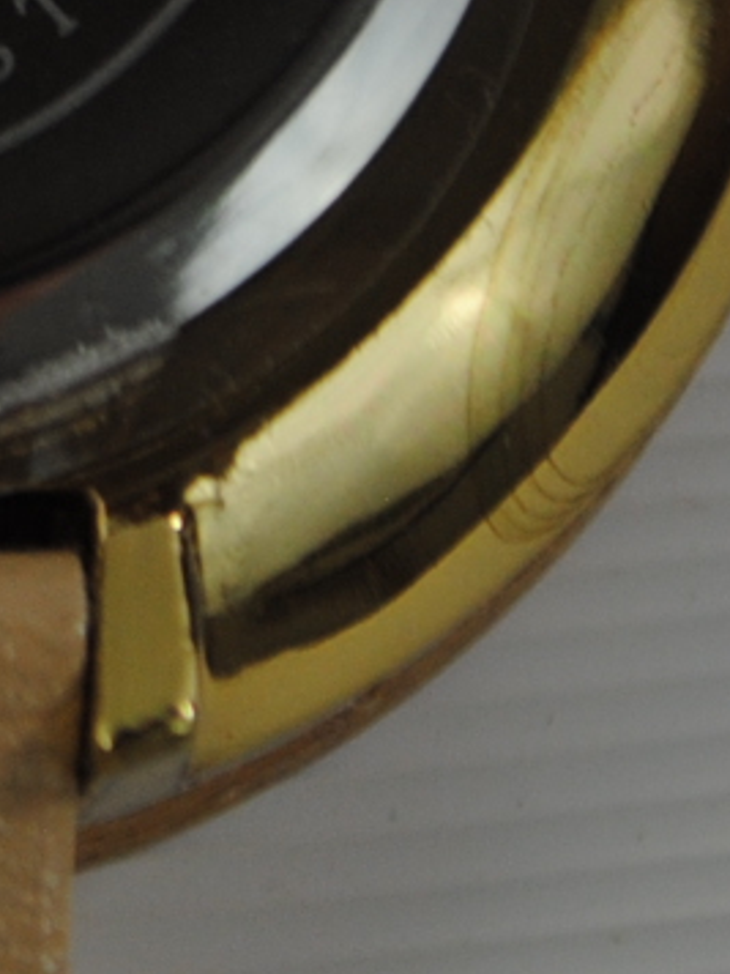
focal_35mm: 432
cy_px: -394
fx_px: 12136
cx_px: -749
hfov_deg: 3.4
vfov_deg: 4.6
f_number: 5.6
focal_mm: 55
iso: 200
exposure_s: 1/60
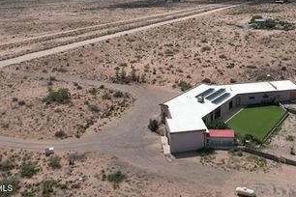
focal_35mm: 36
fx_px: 296
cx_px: 188
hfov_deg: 52.5
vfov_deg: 35.7
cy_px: 41
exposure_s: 1/3200
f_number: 2.8
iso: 110
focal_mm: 8.38
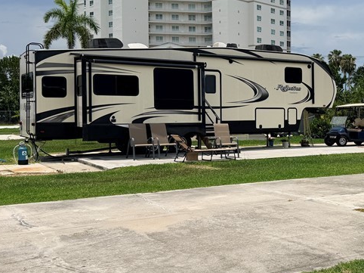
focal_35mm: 51
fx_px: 536
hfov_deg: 35.6
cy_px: 121
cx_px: 317
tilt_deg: -0.8
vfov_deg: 28.5
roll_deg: +0.9
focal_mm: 6.76
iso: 80
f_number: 1.78
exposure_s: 1/11905
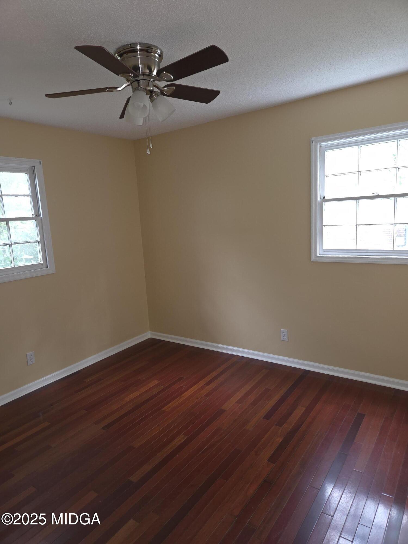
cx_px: 204
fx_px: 361
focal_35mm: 23
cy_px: 272
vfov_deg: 73.9
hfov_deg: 58.9
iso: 320
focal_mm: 5.4
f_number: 1.8
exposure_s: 1/30
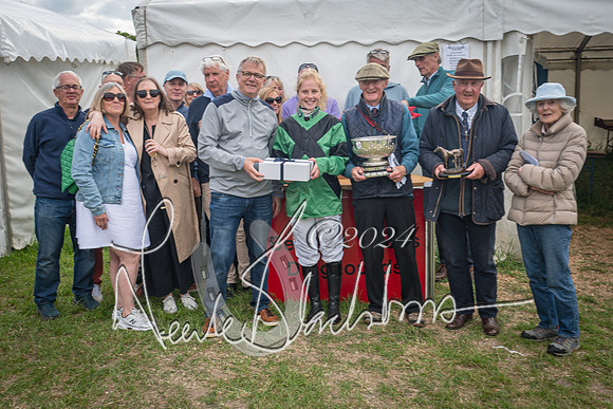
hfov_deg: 49.8
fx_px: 659
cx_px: 283
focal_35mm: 39
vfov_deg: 34.5
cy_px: 204
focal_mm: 24
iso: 50
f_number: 6.3
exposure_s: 1/60
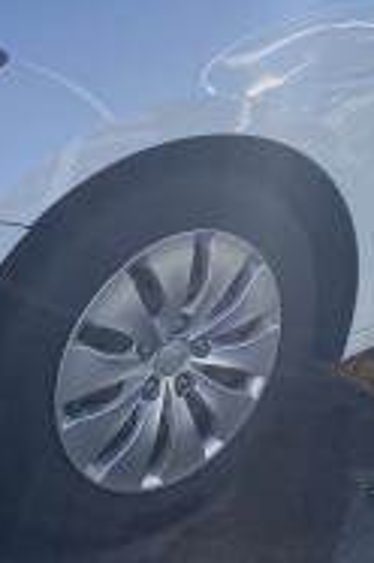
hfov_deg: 18.3
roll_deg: -5.1
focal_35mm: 73
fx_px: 1142
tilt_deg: -17.9
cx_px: 344
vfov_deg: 27.7
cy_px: 223
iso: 32
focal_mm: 4.25
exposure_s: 1/1565
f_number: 1.8
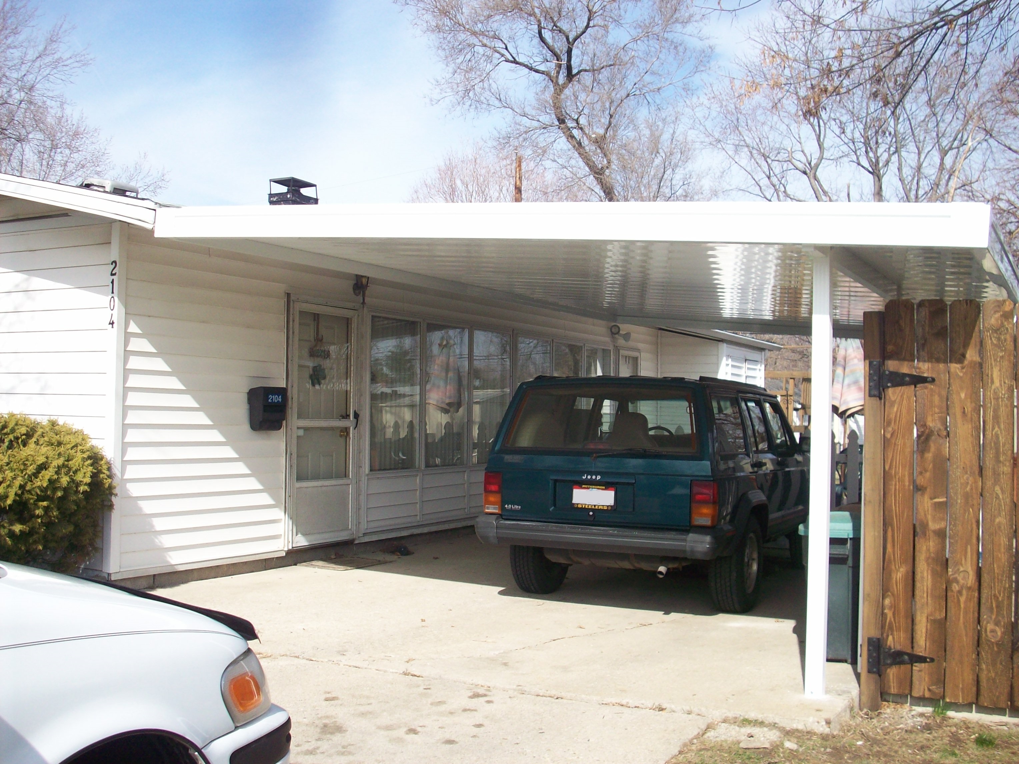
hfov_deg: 50.1
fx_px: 1089
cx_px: 510
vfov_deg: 38.7
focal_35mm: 37
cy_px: 382
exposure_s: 1/228
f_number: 5.6
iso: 80
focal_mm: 6.2
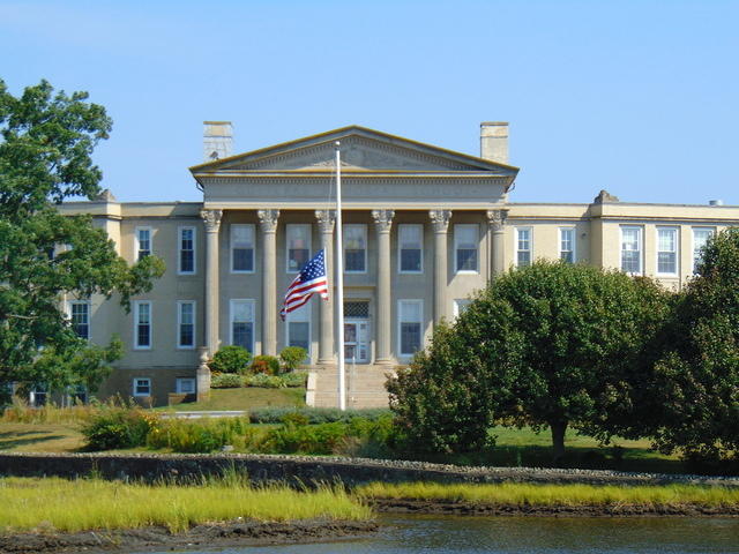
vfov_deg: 11.1
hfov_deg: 14.8
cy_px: 277
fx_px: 2839
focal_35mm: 133
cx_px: 370
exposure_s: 1/640
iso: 80
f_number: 4
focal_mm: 23.9
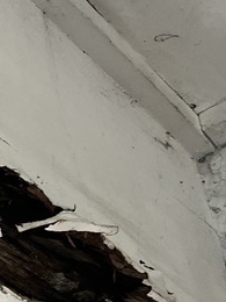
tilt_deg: +37.7
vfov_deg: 16.3
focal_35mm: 120
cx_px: -234
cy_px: 256
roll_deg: +0.5
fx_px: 1045
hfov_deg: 11.1
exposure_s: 1/119
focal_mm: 5.1
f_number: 1.6
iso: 125
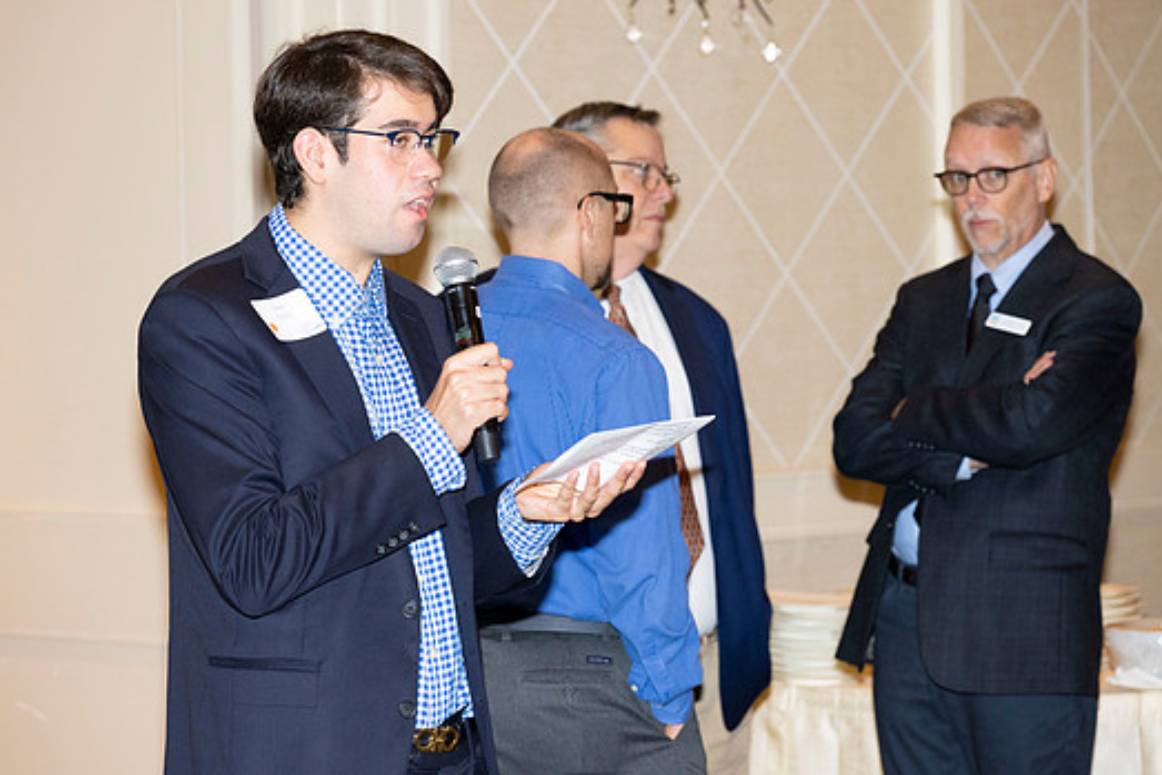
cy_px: 348
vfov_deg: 10.3
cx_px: 549
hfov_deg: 15.4
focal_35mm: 133
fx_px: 4294
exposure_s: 1/125
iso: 1000
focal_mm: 120
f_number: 5.6
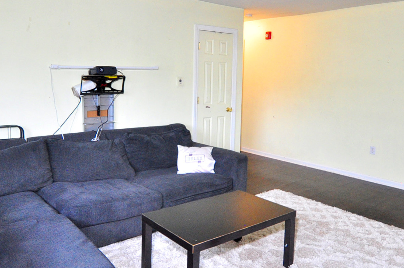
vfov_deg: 44.8
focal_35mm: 29
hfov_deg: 63.7
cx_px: 189
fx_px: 325
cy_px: 149
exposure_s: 1/30
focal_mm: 10
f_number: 5
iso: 1250
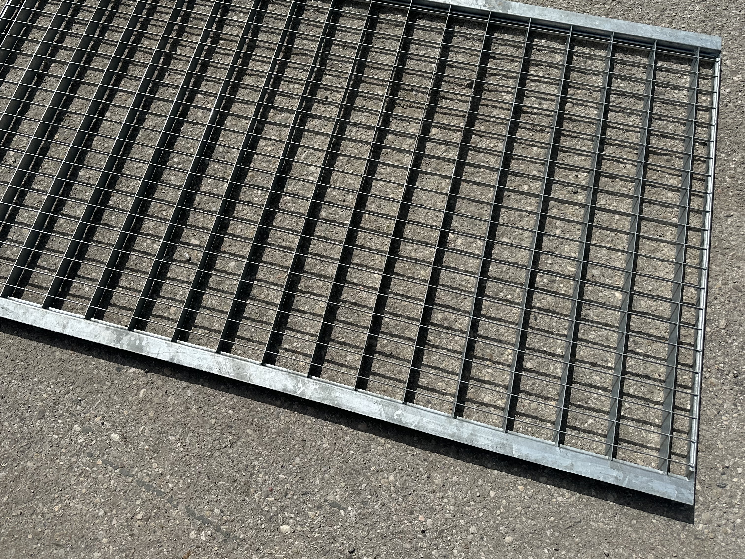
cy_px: 208
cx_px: 315
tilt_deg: -65.4
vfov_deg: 43.8
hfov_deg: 56.6
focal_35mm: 32
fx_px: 689
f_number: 1.78
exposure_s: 1/9709
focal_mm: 6.86
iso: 80
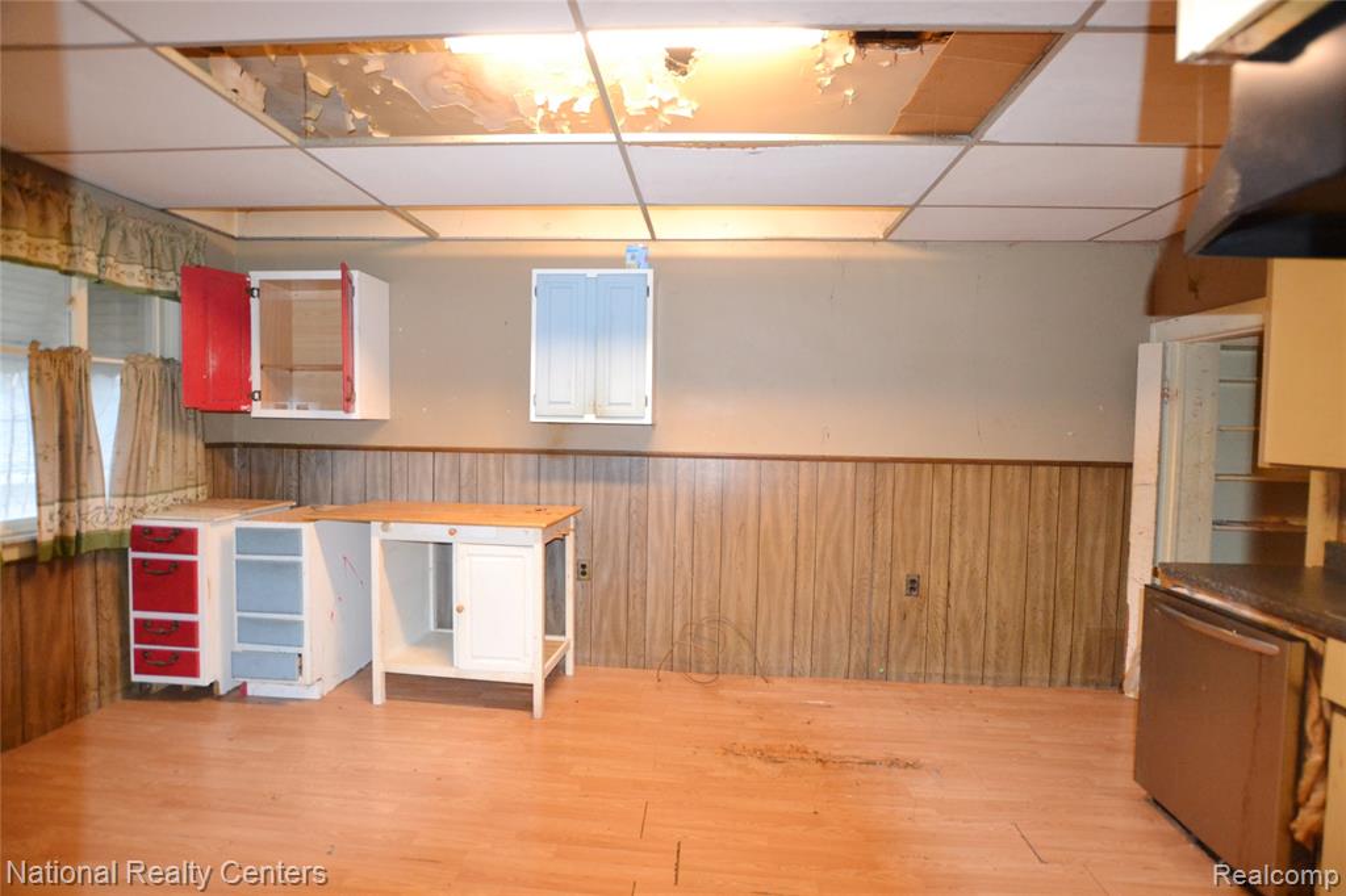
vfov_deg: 77.3
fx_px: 561
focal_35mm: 15
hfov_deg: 100.4
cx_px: 673
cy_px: 448
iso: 2200
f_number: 3.5
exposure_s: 1/60
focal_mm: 10
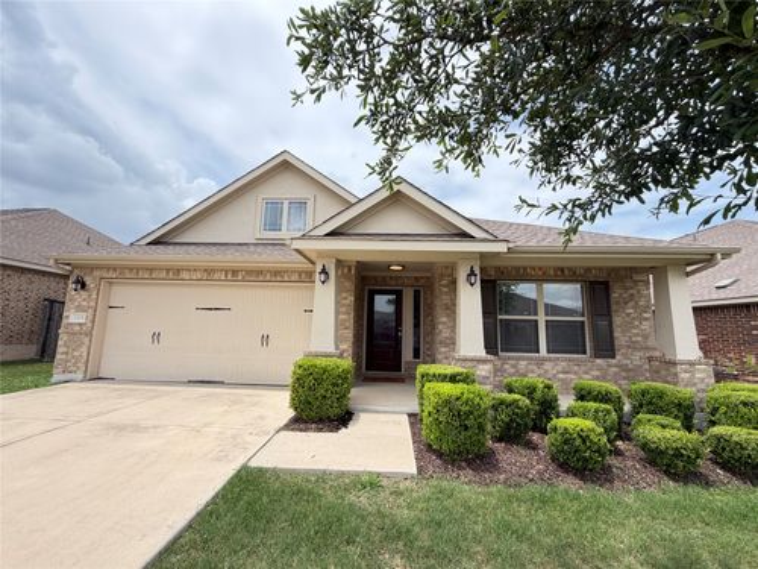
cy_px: 284
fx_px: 307
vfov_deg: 85.7
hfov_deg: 102.1
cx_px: 379
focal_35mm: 14
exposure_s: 1/694
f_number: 2.2
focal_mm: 2.22
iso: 40
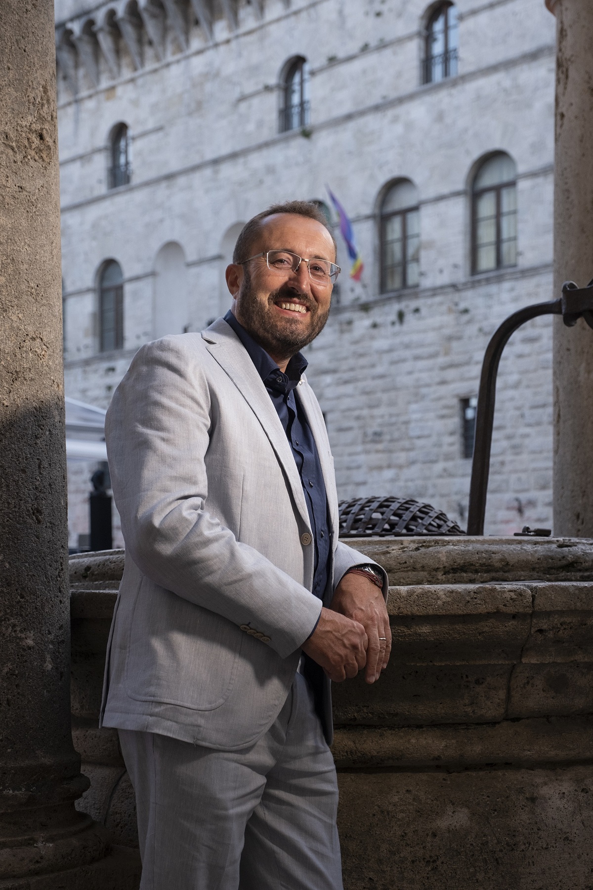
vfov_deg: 39.6
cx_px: 296
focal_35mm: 50
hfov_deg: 27.0
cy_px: 445
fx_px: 1235
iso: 640
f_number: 4
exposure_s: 1/125
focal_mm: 33.2
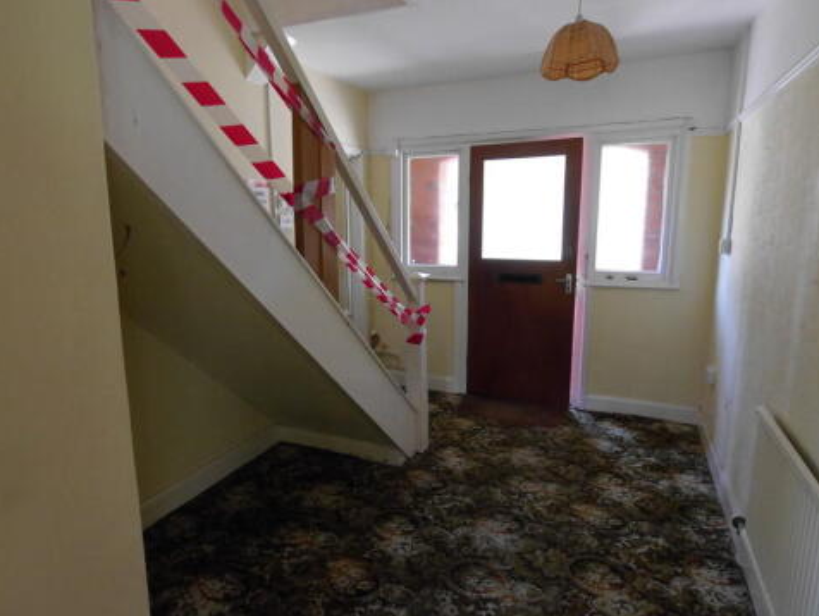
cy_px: 305
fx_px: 521
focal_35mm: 22
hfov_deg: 76.2
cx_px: 382
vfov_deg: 61.2
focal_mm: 9
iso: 1600
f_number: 4
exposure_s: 1/60
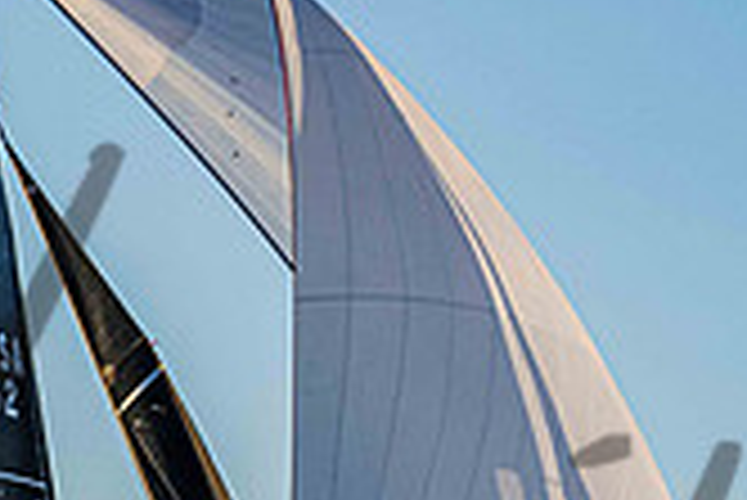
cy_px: 723
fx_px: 7186
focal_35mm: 346
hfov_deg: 5.9
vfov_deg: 4.0
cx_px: 32
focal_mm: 84
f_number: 8
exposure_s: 1/1250
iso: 640
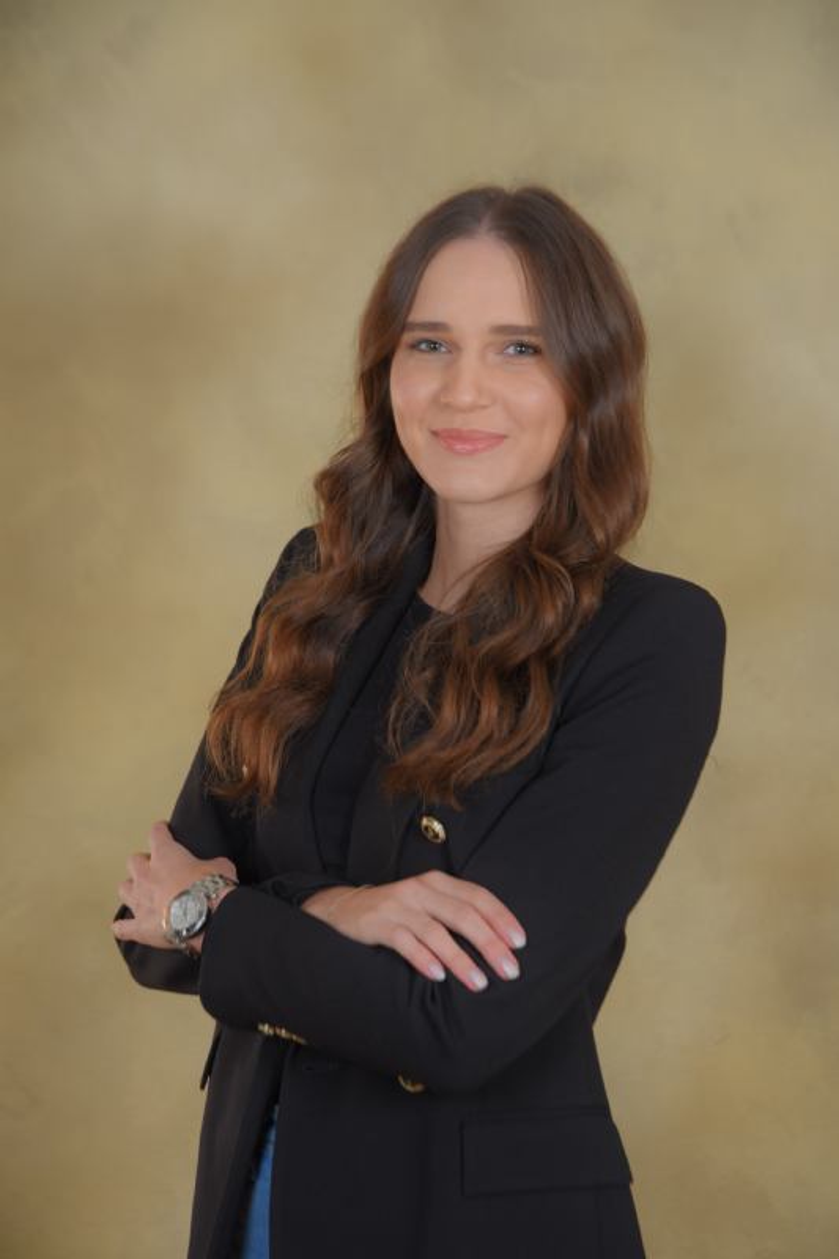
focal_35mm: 105
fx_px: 3672
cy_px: 630
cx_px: 420
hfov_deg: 13.0
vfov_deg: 19.5
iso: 160
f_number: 6.3
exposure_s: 1/160
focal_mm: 105
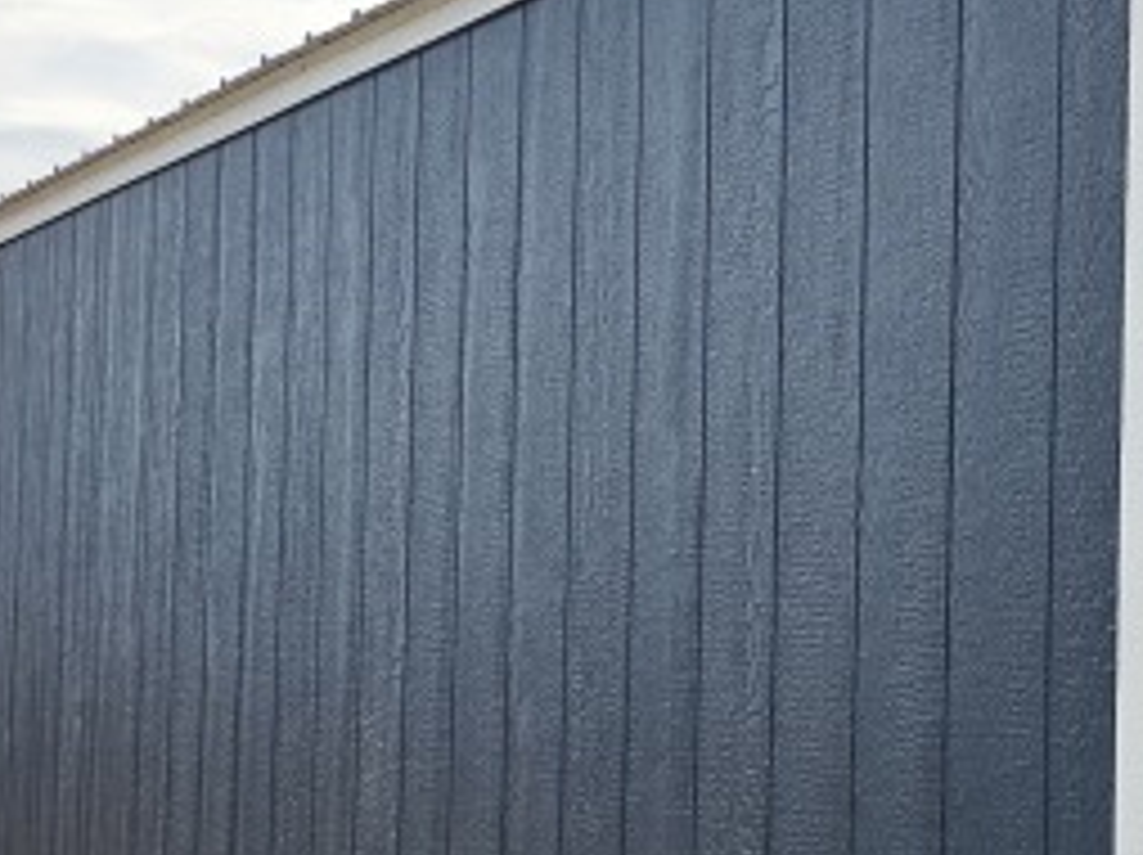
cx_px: 922
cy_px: 603
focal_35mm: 58
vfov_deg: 25.0
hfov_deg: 32.3
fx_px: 1913
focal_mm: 6.3
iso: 10
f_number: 1.7
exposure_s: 1/548
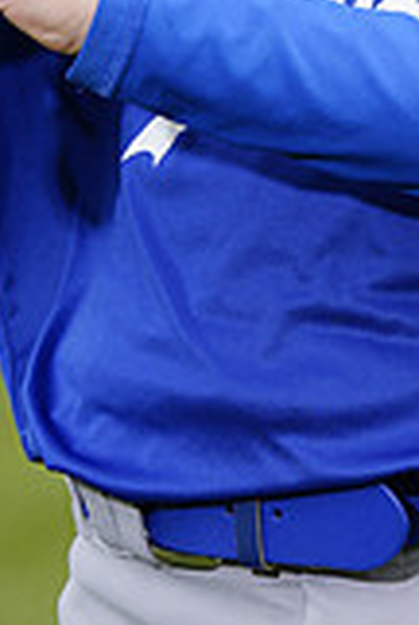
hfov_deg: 2.2
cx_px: 398
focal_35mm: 640
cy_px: -241
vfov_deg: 3.2
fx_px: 11125
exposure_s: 1/250
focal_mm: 178
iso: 100
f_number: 6.3
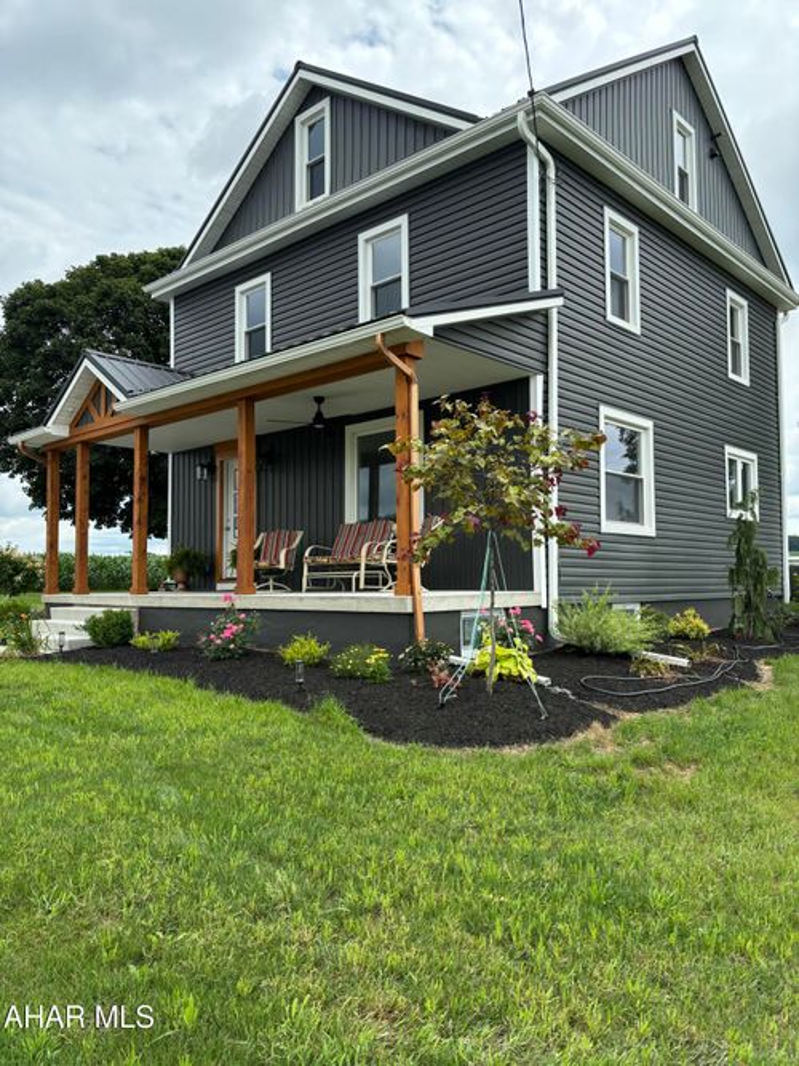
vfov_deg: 67.3
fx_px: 800
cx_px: 400
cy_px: 533
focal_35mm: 26
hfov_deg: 53.0
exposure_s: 1/1279
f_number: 1.6
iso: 50
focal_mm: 5.96
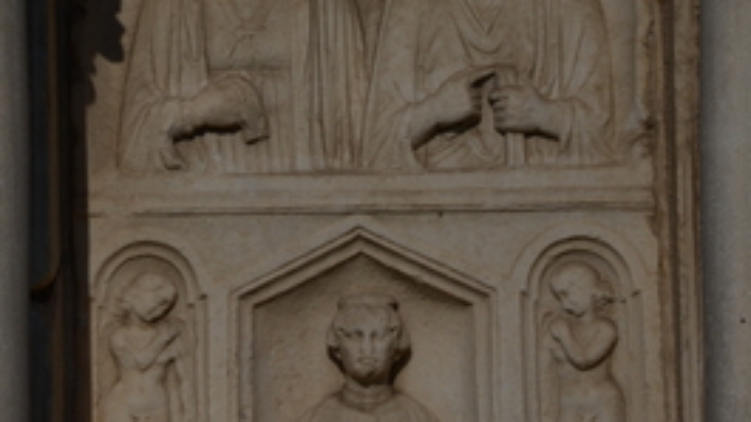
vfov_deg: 5.1
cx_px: 377
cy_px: 130
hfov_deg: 9.0
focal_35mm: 239
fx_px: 4759
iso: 320
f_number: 13
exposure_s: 1/2500
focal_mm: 100
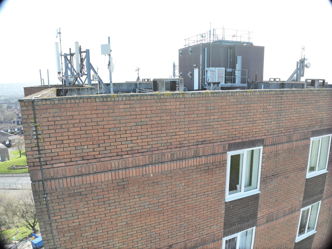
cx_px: 166
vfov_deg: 56.8
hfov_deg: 71.6
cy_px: 124
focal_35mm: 24
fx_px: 230
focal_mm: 12.29
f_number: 2.8
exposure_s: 1/500
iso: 100
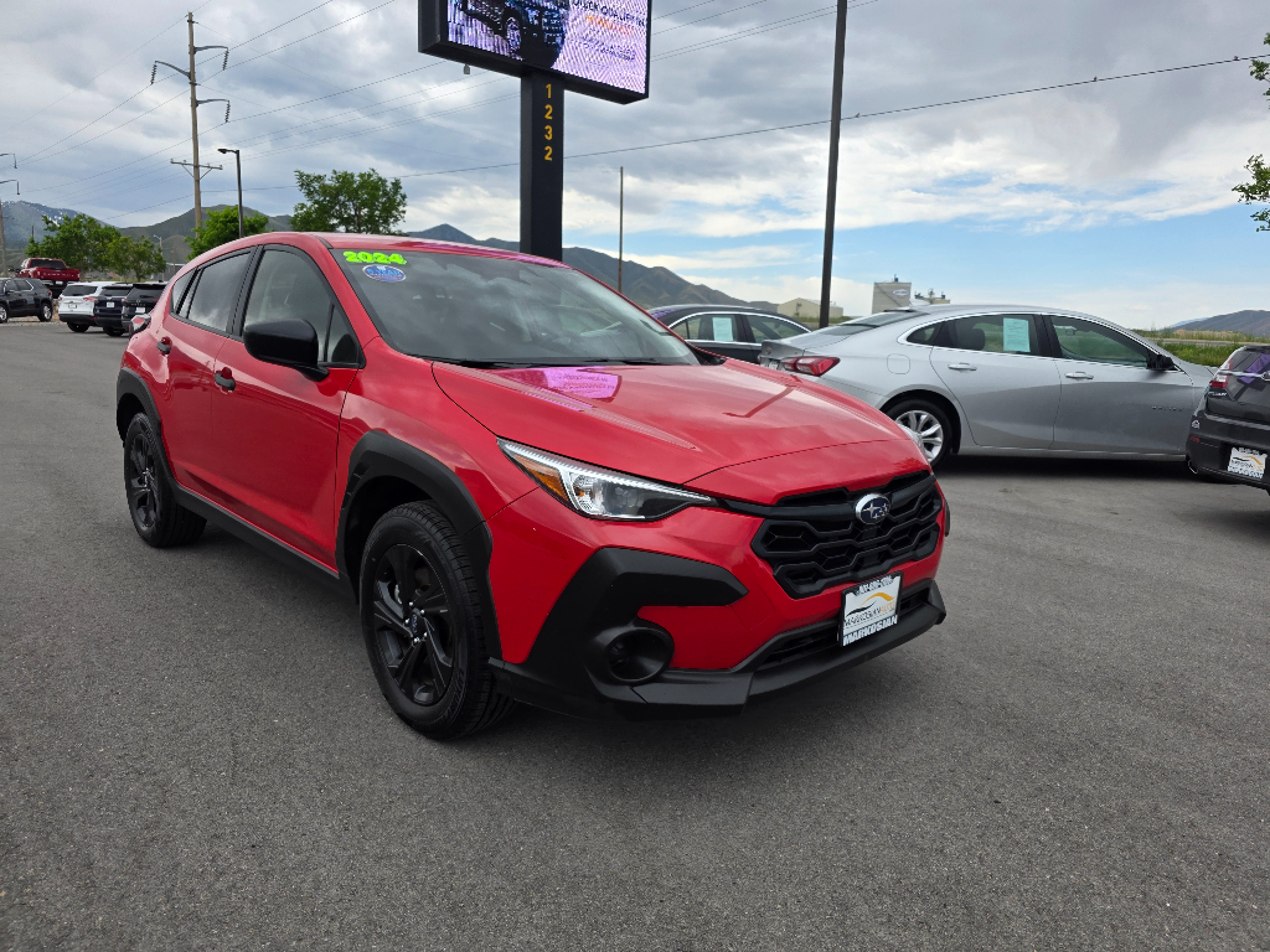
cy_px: 476
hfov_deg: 73.9
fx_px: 844
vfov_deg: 58.9
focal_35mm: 23
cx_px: 635
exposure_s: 1/2782
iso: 80
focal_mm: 6.3
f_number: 1.7
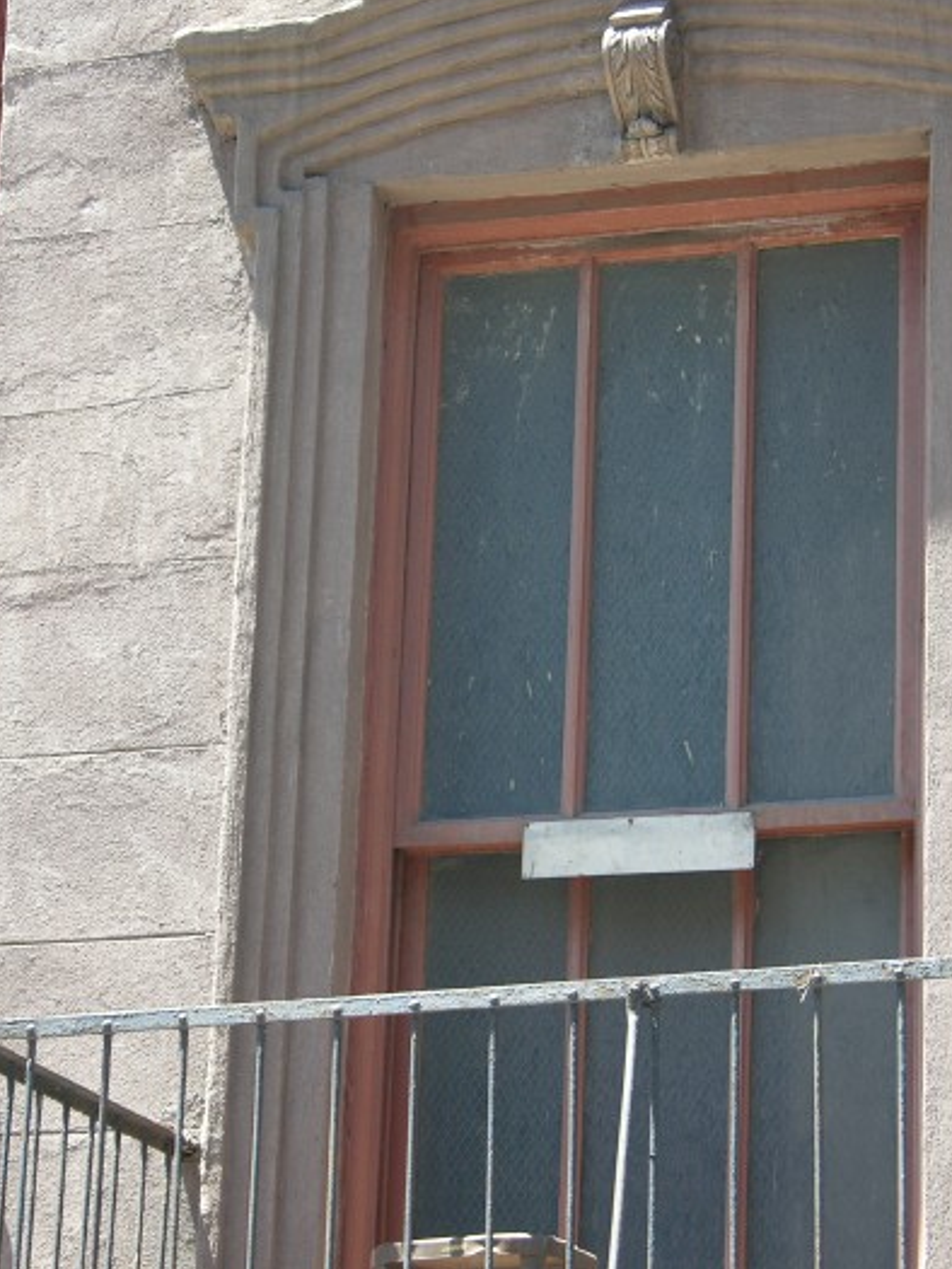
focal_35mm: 136
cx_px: 573
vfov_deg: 14.5
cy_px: 715
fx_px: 4985
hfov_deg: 10.9
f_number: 3.6
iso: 50
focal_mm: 23.7
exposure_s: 1/55.2
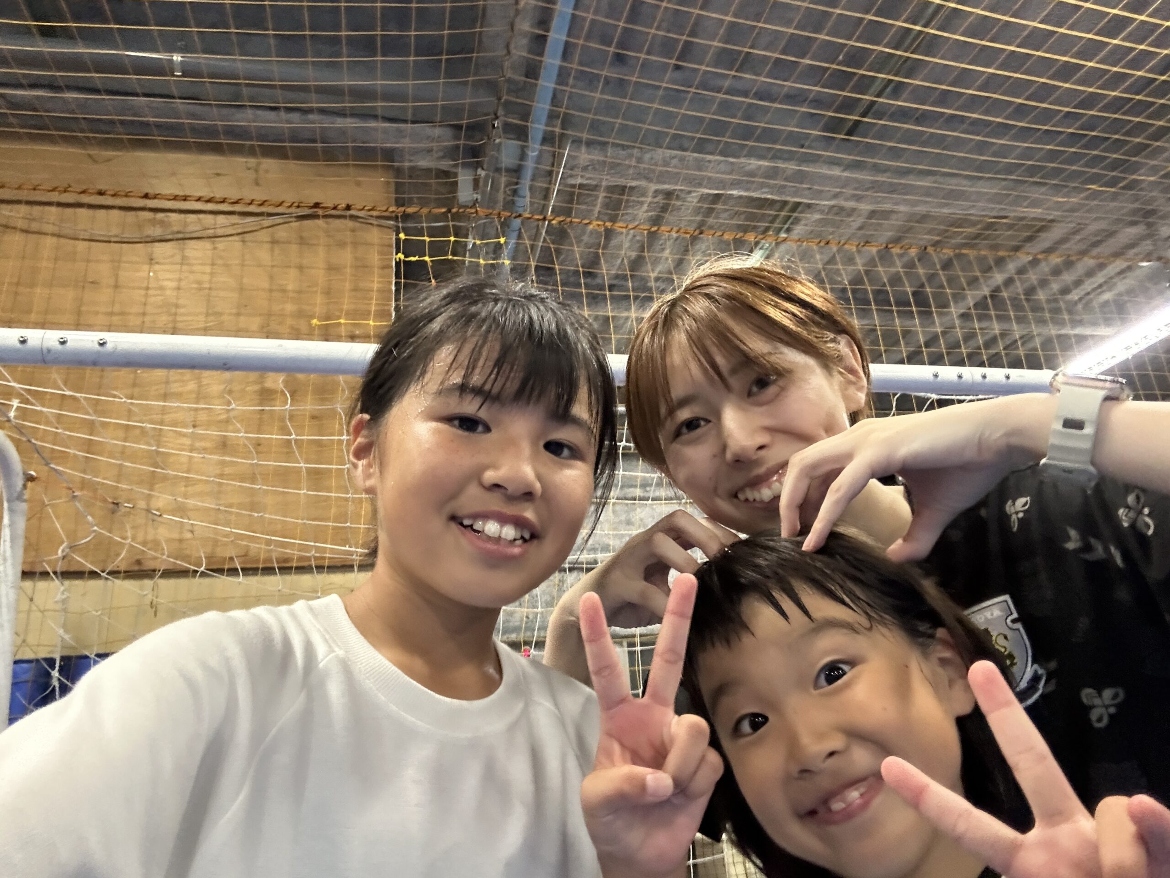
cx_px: 585
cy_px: 439
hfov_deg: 73.9
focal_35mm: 23
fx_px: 777
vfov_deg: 58.9
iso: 500
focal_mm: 2.69
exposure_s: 1/30
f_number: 1.9
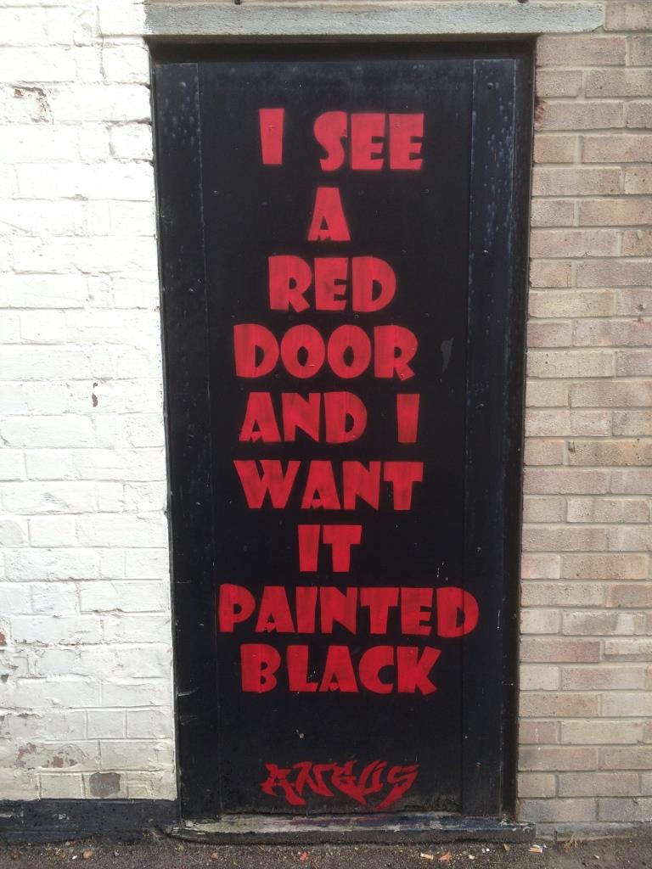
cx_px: 326
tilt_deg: -8.1
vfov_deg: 61.7
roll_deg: +1.4
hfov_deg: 48.2
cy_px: 434
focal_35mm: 29
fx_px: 728
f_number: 2.2
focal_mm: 4.15
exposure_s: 1/229
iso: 32
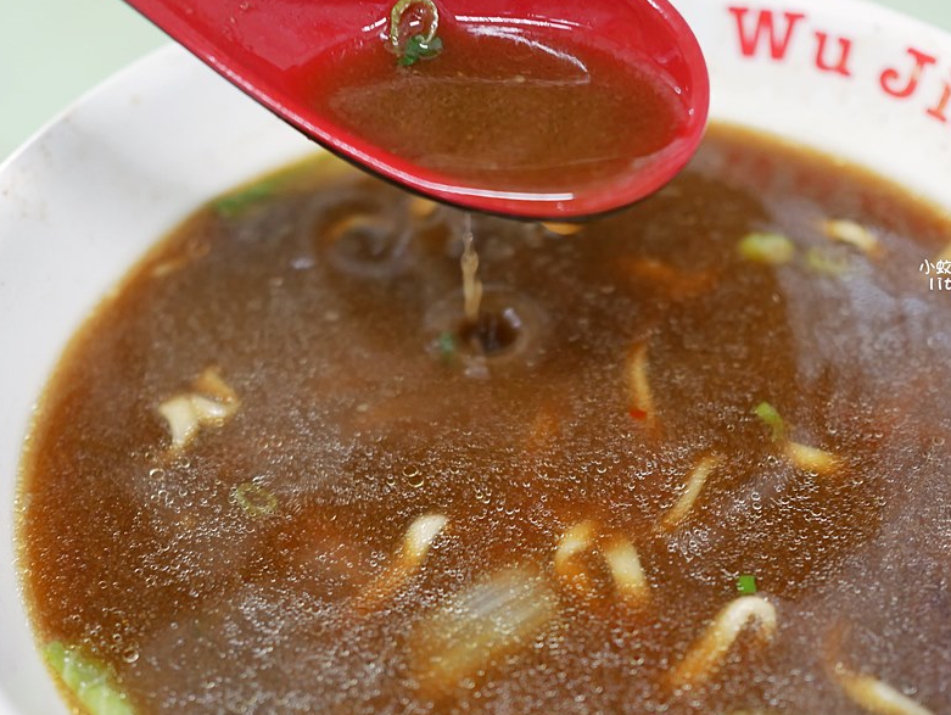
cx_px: 496
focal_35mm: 64
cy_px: 367
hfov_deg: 30.2
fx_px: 1760
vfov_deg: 23.0
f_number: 1.8
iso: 320
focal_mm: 25
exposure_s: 1/60
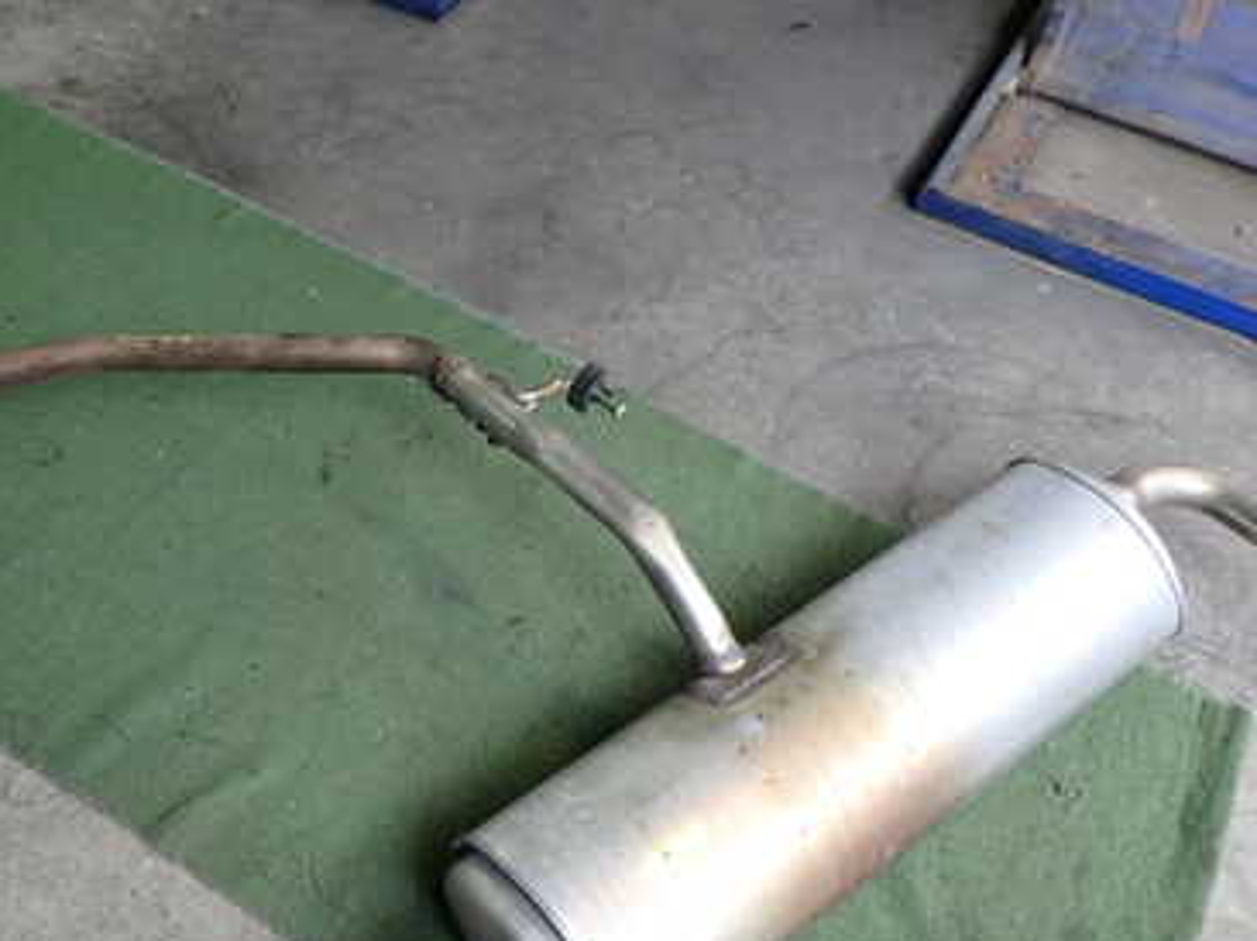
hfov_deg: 45.4
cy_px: 580
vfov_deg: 34.9
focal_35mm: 41
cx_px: 474
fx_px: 1488
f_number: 2
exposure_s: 1/125
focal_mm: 4.5
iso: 160
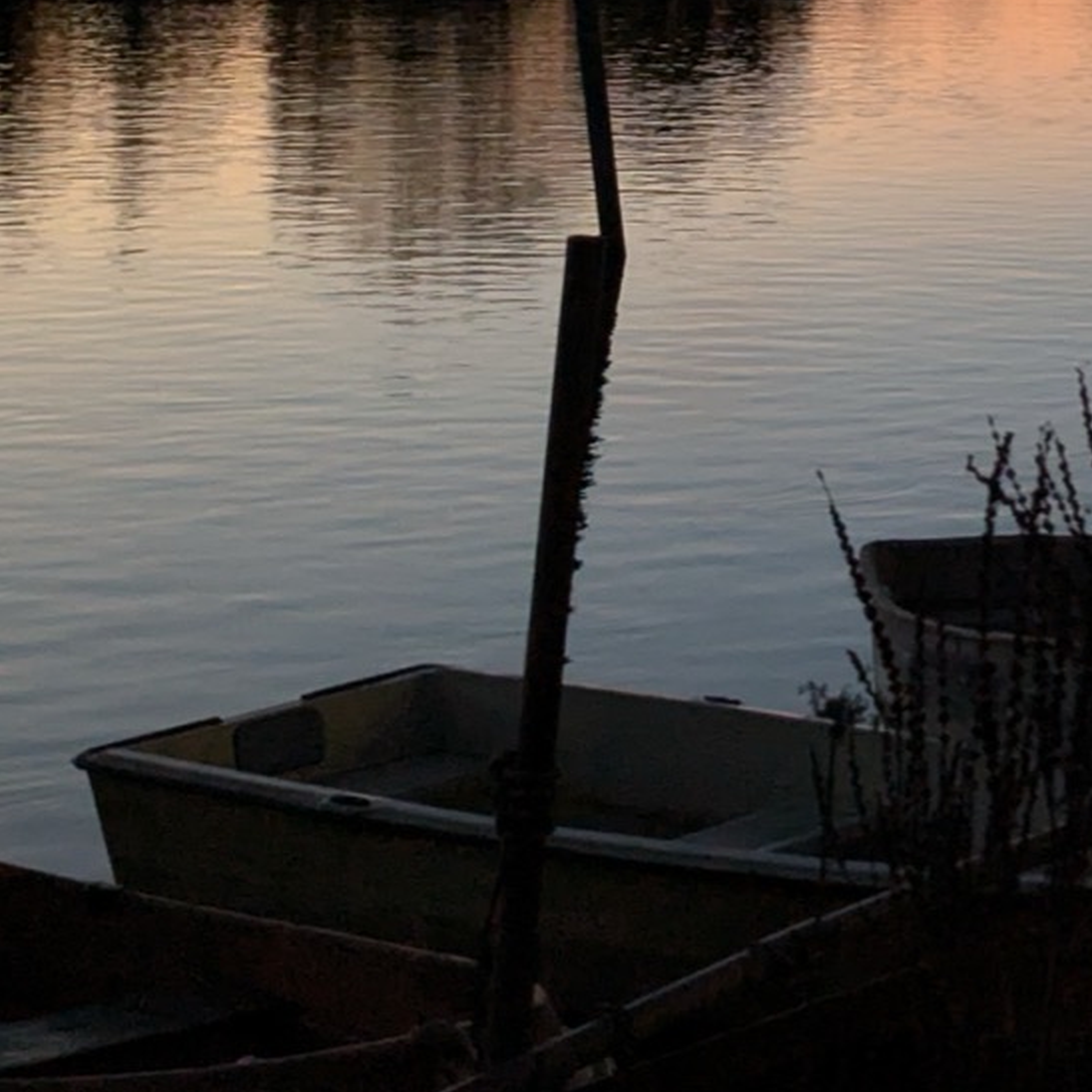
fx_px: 4426
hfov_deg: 13.8
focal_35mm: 124
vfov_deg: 13.4
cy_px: -488
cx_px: 1196
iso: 432
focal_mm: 6.81
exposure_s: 1/45.5
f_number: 1.85
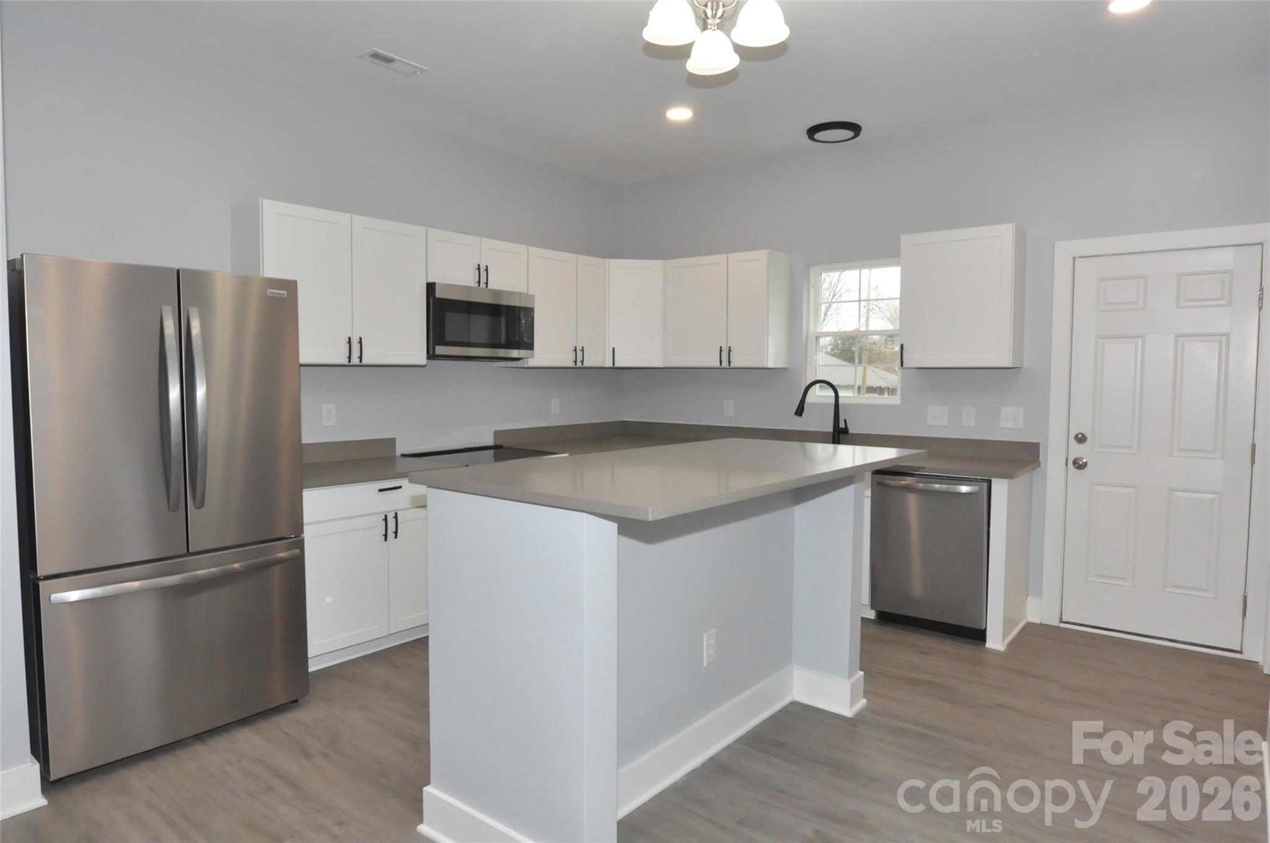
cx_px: 635
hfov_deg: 81.3
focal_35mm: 21
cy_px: 422
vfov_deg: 59.4
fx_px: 740
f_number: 7.1
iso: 1600
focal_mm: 14
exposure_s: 1/60
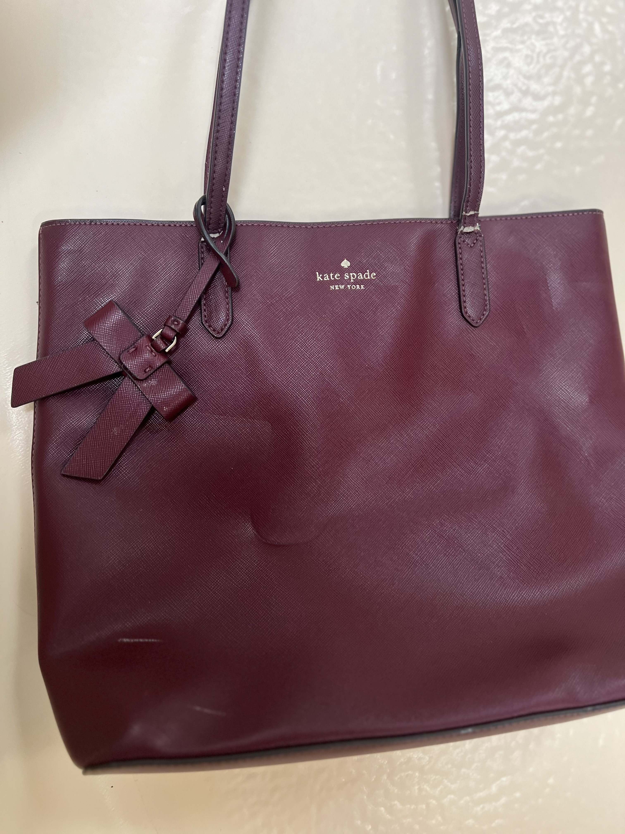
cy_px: 417
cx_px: 312
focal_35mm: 26
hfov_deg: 53.1
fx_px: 626
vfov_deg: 67.3
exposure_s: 1/60
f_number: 1.5
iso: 160
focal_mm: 5.7
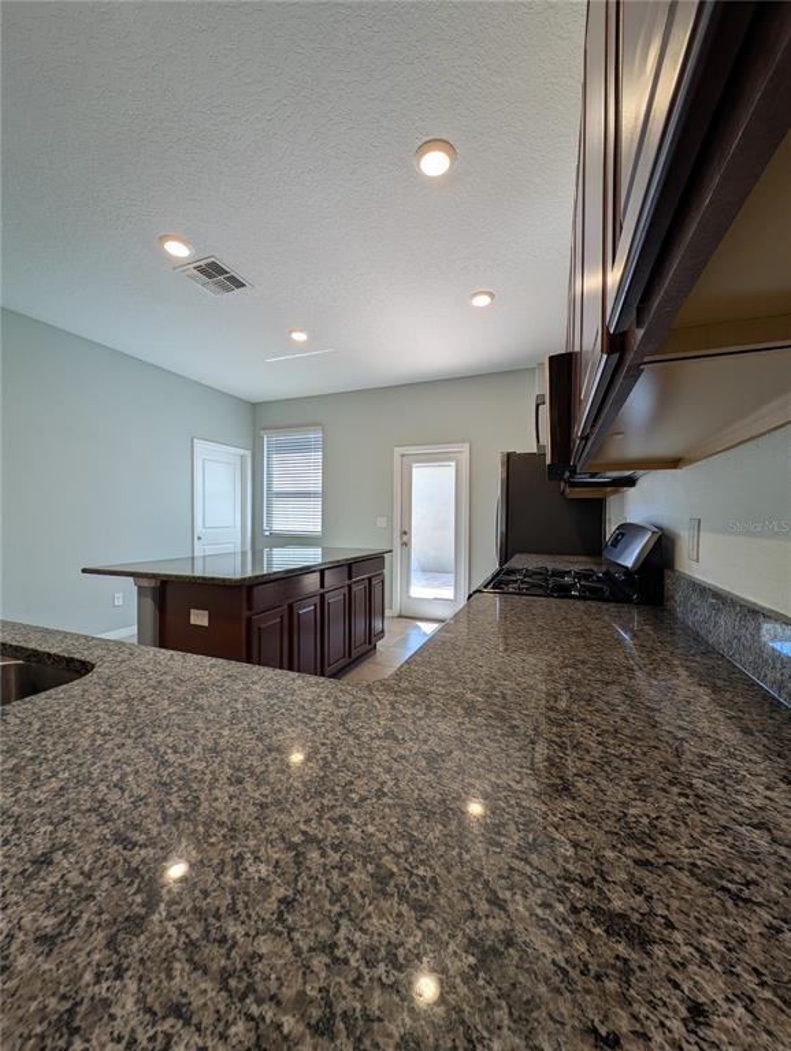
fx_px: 365
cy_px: 526
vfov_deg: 110.5
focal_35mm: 12
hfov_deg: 94.6
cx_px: 396
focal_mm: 2.23
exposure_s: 1/120
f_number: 1.95
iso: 57
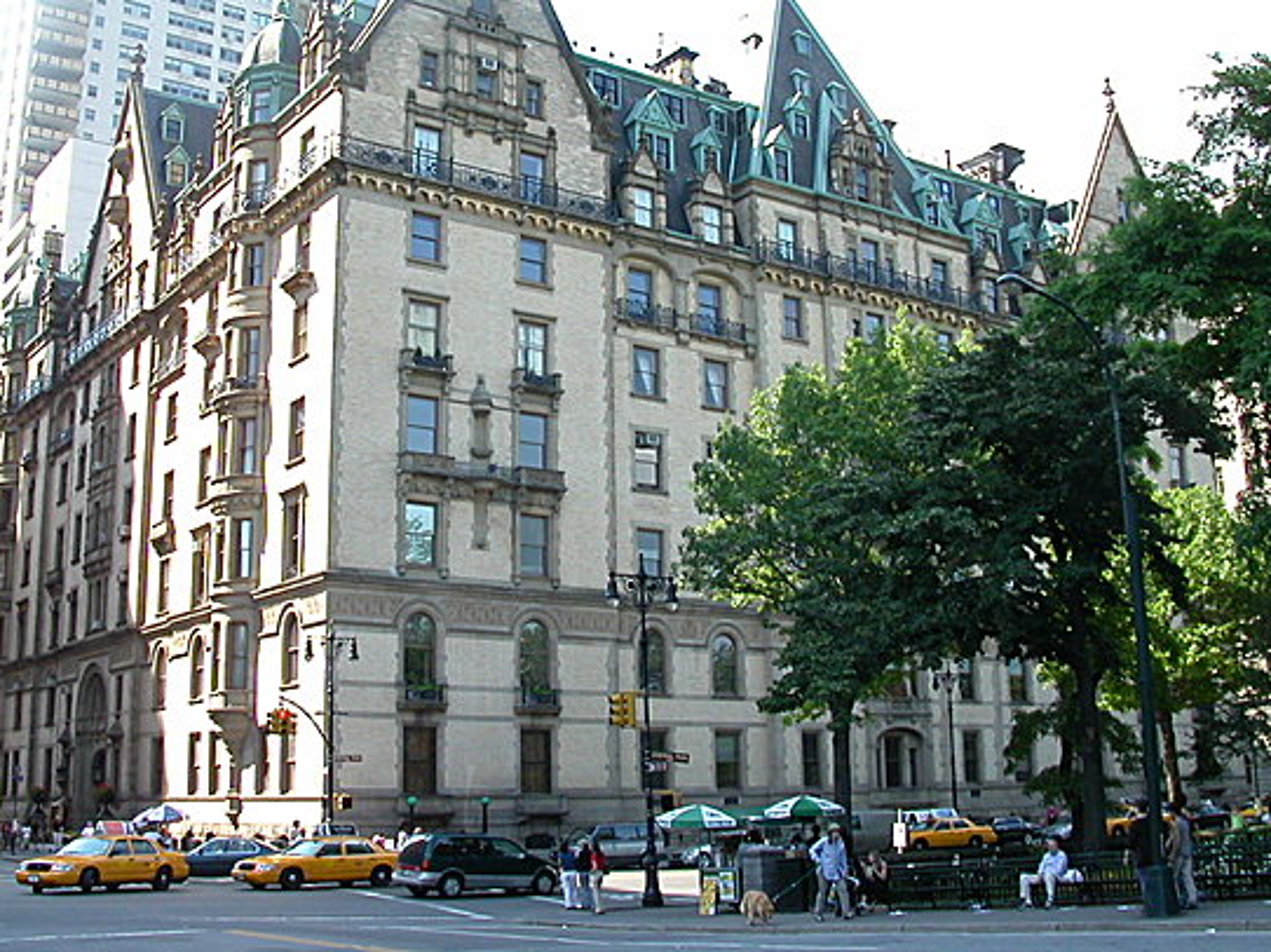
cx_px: 604
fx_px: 1541
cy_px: 423
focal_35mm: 42
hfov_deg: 44.8
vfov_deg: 34.3
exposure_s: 1/180
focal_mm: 5.6
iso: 141
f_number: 4.5
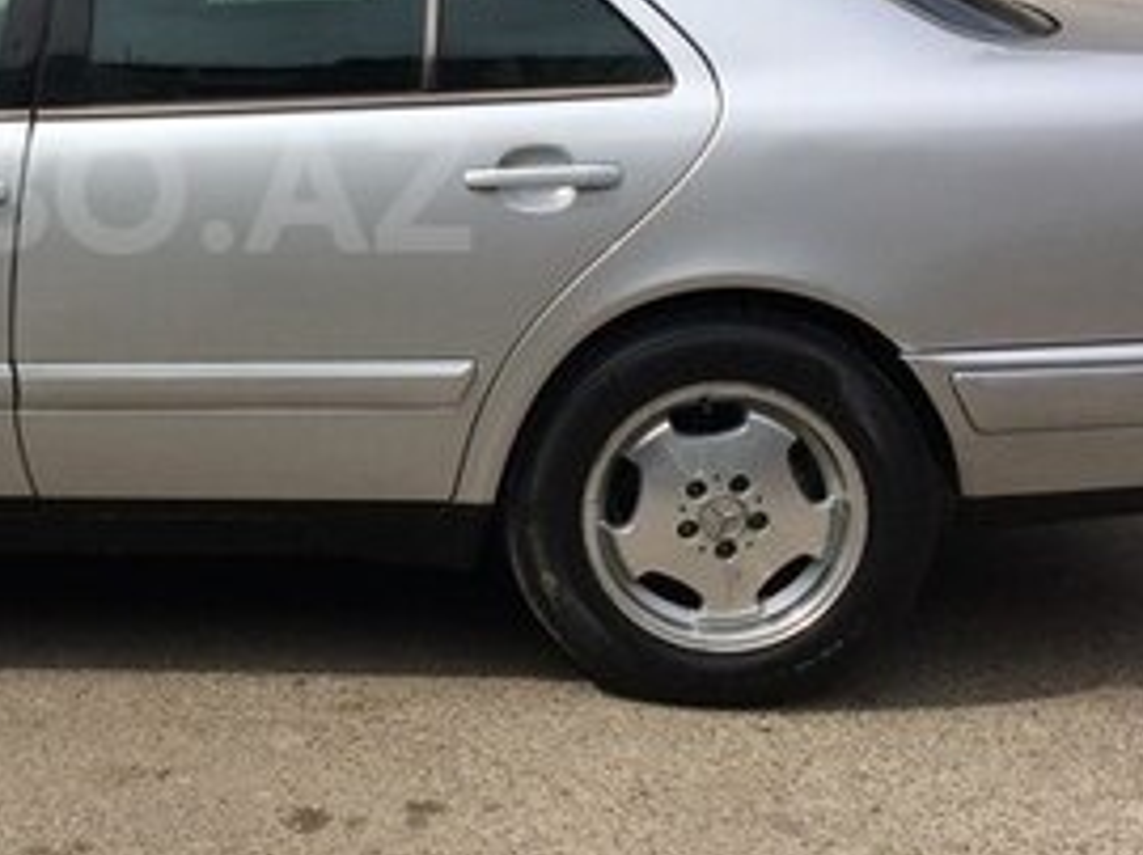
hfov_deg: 26.2
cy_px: 188
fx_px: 2342
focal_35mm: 71
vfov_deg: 20.5
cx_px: 38
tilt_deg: -11.2
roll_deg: +2.4
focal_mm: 4.15
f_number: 2.2
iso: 32
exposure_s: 1/1520
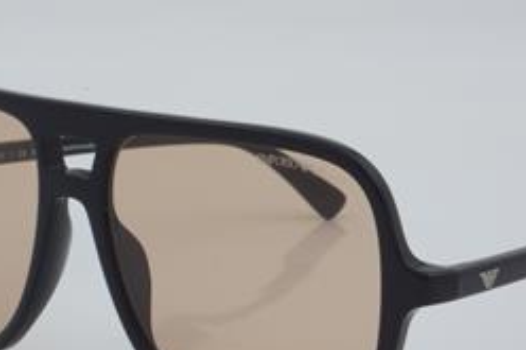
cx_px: 242
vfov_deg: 11.3
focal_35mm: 121
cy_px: 248
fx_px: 1767
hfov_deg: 16.9
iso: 100
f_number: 29
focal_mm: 50
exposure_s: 1/4
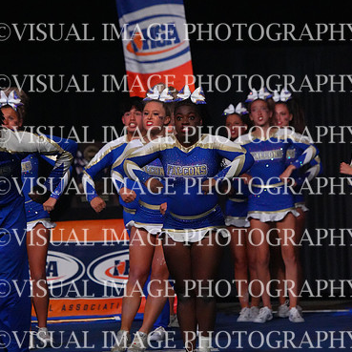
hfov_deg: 5.6
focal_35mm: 314
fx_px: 3612
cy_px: 160
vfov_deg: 5.6
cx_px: 177
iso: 16000
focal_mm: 235
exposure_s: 1/1250
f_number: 5.6
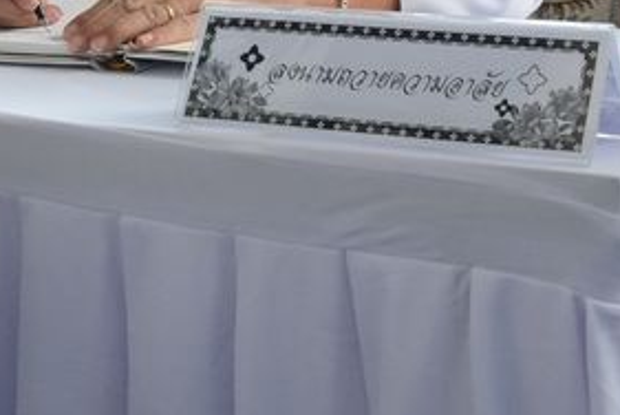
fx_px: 2207
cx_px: 302
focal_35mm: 128
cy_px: -297
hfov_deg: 16.0
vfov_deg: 10.2
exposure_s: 1/320
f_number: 5.6
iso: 1600
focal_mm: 24
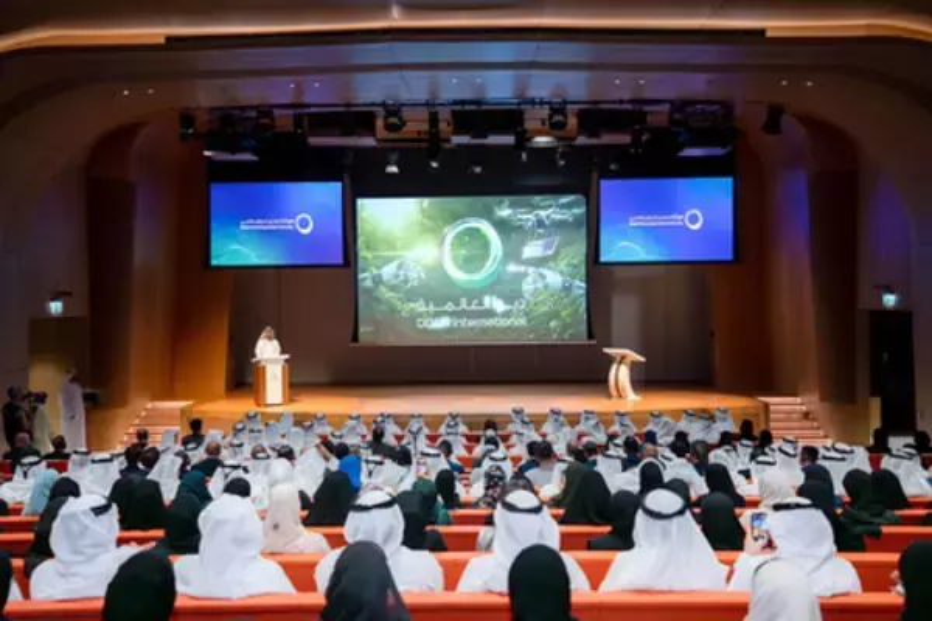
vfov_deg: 37.9
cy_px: 310
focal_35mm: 35
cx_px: 466
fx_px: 906
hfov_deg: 54.4
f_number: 2.8
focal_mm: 35
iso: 400
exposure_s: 1/200
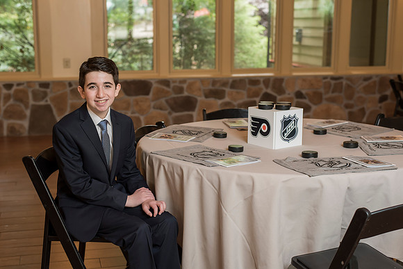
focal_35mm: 51
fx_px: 576
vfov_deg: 26.3
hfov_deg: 38.6
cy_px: 131
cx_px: 196
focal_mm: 50
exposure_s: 1/80
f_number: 3.5
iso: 1000
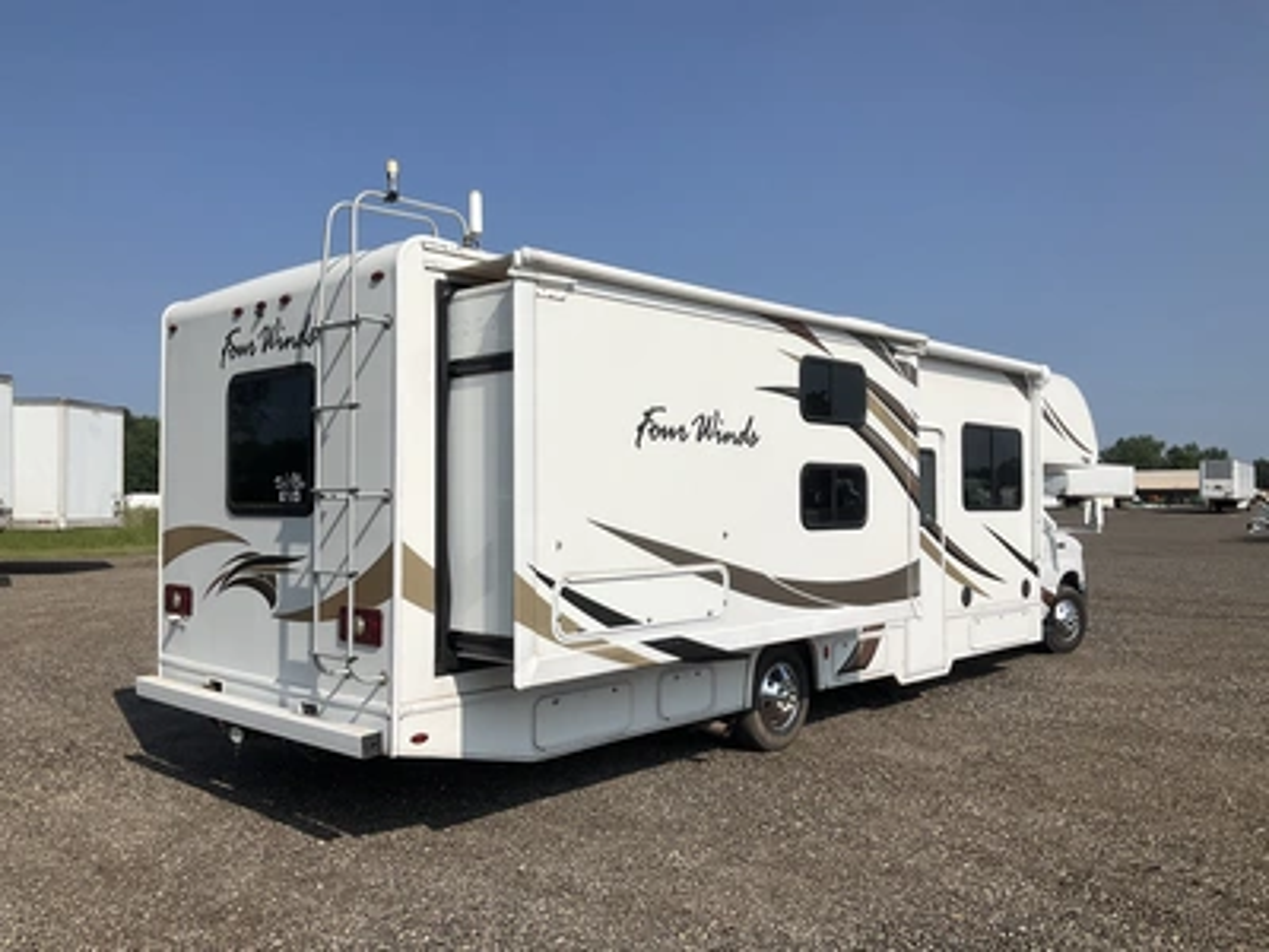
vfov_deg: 48.2
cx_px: 634
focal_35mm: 29
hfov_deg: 61.7
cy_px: 476
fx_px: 1063
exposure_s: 1/4405
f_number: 1.8
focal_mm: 3
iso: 25
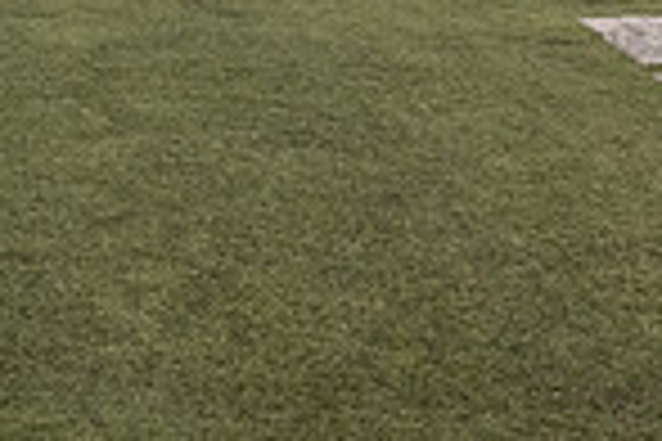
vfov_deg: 13.4
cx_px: 230
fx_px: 1747
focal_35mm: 95
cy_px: -263
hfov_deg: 21.4
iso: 2000
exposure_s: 1/500
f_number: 4
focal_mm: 24
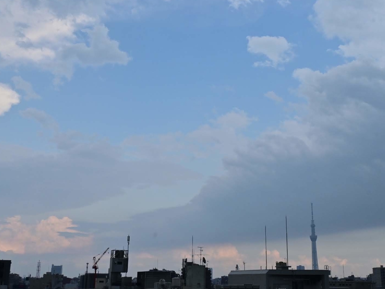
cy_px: 144
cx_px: 213
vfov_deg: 33.6
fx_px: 478
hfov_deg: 43.8
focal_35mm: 43
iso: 640
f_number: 11
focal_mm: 26
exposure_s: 1/800
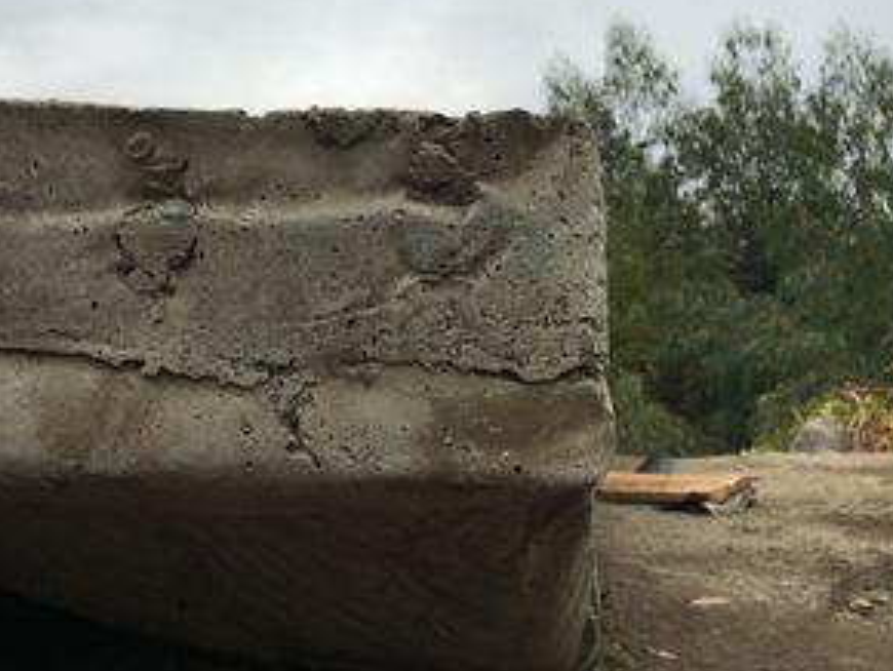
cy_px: 292
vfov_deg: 32.9
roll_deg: +1.9
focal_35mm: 44
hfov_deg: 42.8
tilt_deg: +0.8
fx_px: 1136
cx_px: 373
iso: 25
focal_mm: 4.15
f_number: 2.2
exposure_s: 1/746
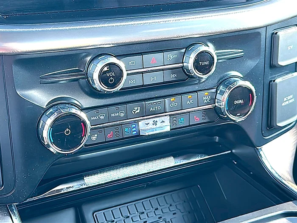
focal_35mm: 49
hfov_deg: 38.9
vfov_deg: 29.7
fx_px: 420
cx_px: 148
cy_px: 112
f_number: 1.78
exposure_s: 1/108
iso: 160
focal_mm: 6.86
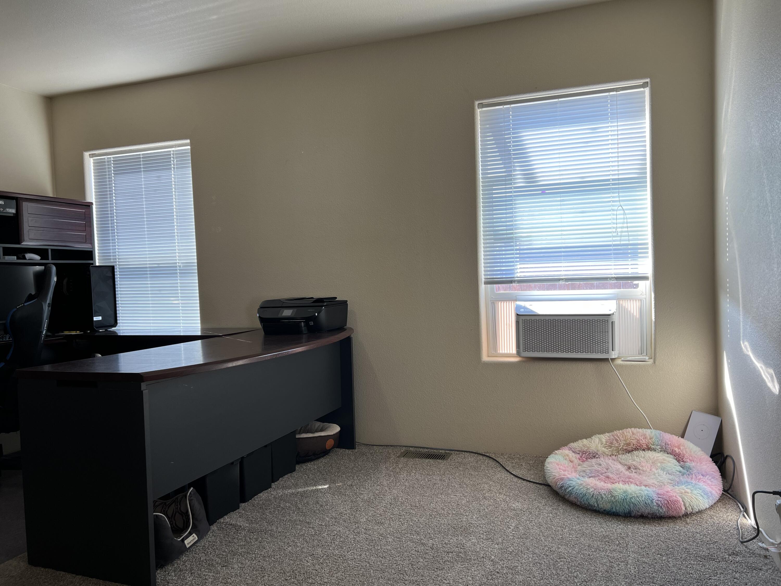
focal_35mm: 26
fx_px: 587
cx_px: 390
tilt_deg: -1.0
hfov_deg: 67.3
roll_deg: +2.8
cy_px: 293
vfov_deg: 53.1
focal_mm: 5.7
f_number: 1.5
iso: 50
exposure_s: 1/120
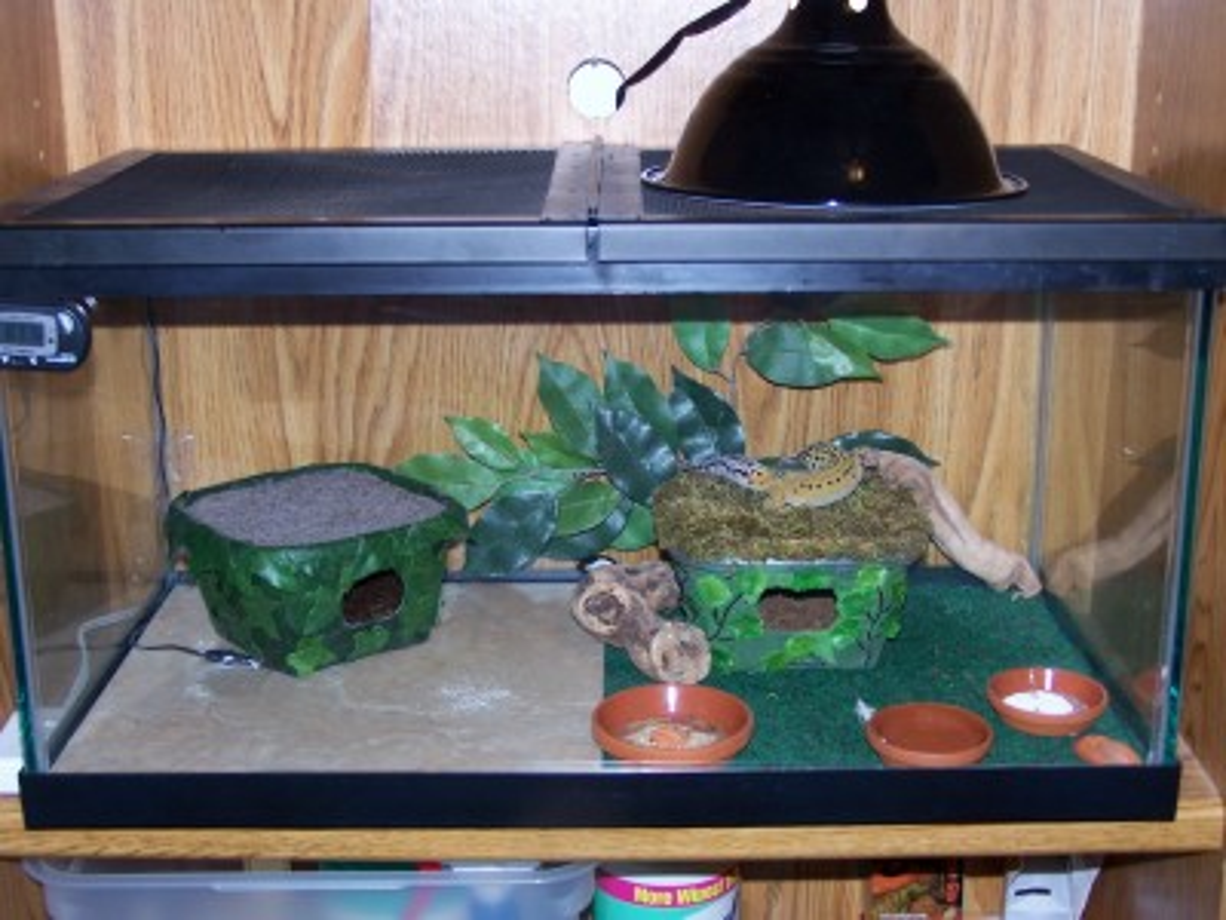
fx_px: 1806
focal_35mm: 51
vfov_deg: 28.6
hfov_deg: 37.5
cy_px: 460
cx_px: 613
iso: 80
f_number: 3
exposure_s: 1/60
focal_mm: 8.5
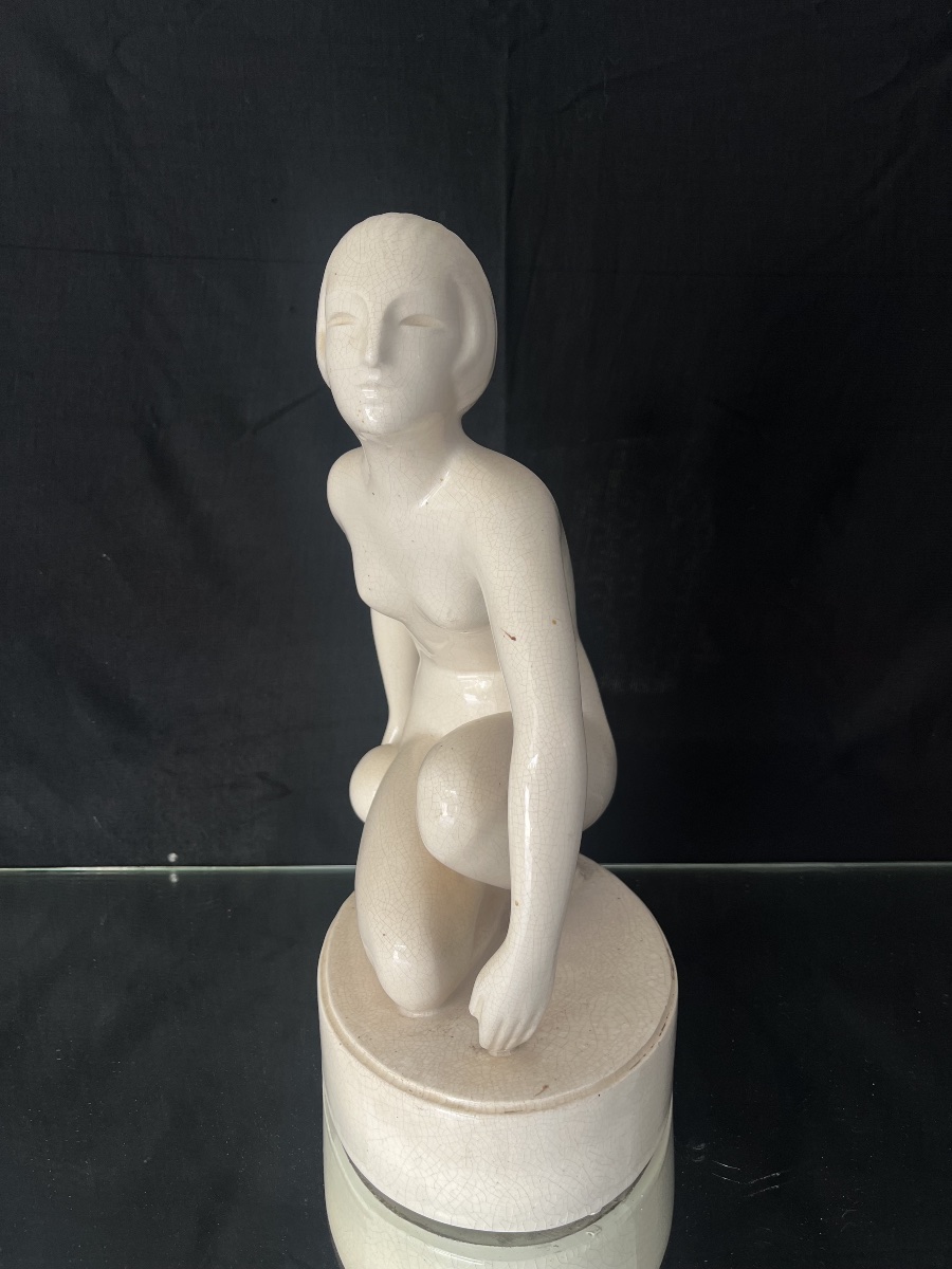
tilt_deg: -9.2
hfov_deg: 53.1
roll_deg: +0.5
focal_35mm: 26
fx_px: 953
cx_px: 476
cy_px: 634
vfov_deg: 67.3
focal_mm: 5.1
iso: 50
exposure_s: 1/122
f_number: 1.6
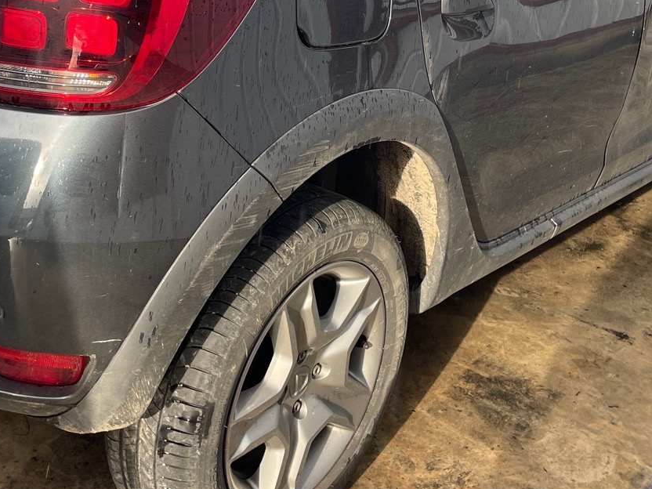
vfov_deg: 23.8
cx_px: 227
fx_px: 1130
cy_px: 49
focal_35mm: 60
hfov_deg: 32.0
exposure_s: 1/313
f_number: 1.6
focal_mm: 4.2
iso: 32
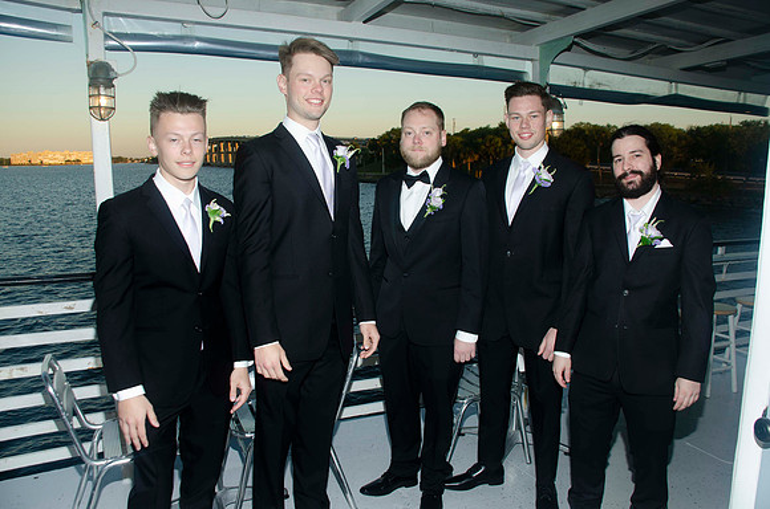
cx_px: 385
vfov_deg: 47.7
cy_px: 254
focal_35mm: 27
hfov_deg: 67.5
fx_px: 576
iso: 100
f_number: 5.6
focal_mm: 18
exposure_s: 1/125
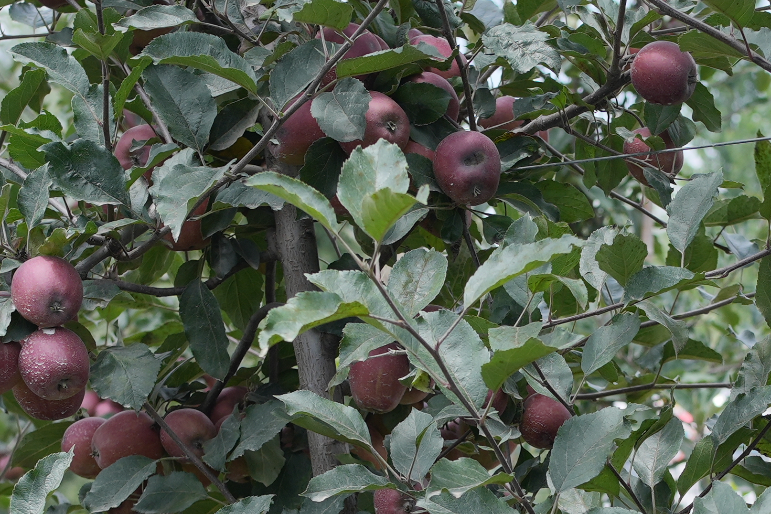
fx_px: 3255
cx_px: 643
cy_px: 605
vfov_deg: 8.9
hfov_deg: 13.4
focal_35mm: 152
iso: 100
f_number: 4.5
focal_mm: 35
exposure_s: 1/500
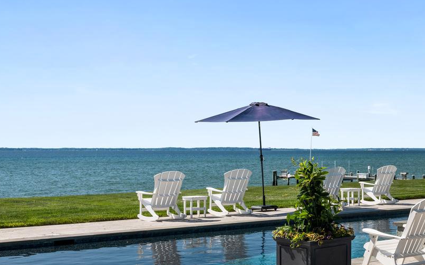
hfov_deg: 31.7
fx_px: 660
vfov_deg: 22.7
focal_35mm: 57
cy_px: 151
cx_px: 465
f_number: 9
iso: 400
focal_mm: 22
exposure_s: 1/400
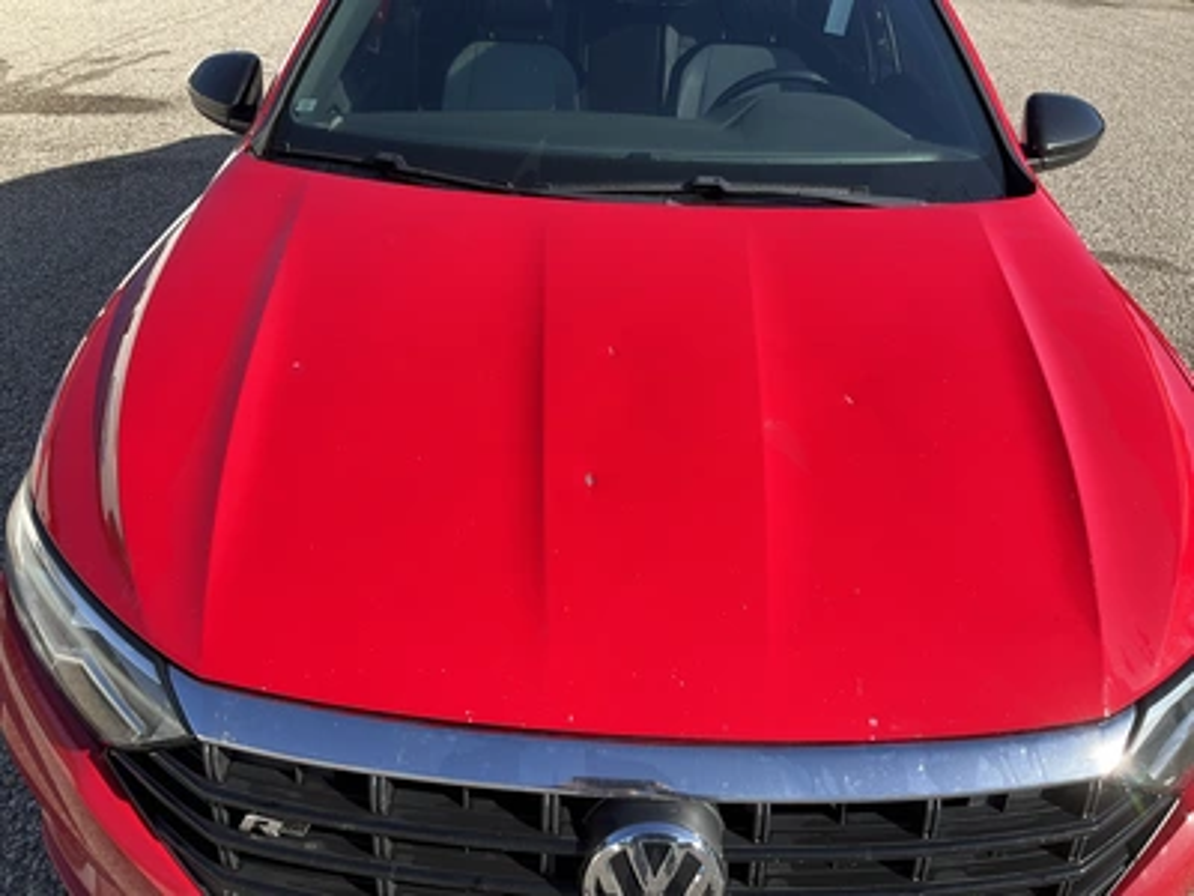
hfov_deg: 61.7
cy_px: 448
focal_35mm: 29
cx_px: 597
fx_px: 1000
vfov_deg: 48.2
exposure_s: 1/739
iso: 25
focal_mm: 3
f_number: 1.8
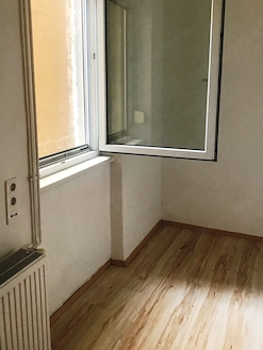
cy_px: 148
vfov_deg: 53.7
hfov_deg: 41.8
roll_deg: -0.5
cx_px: 133
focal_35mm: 34
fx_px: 344
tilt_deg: -9.6
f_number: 1.8
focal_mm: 3.99
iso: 50
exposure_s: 1/17
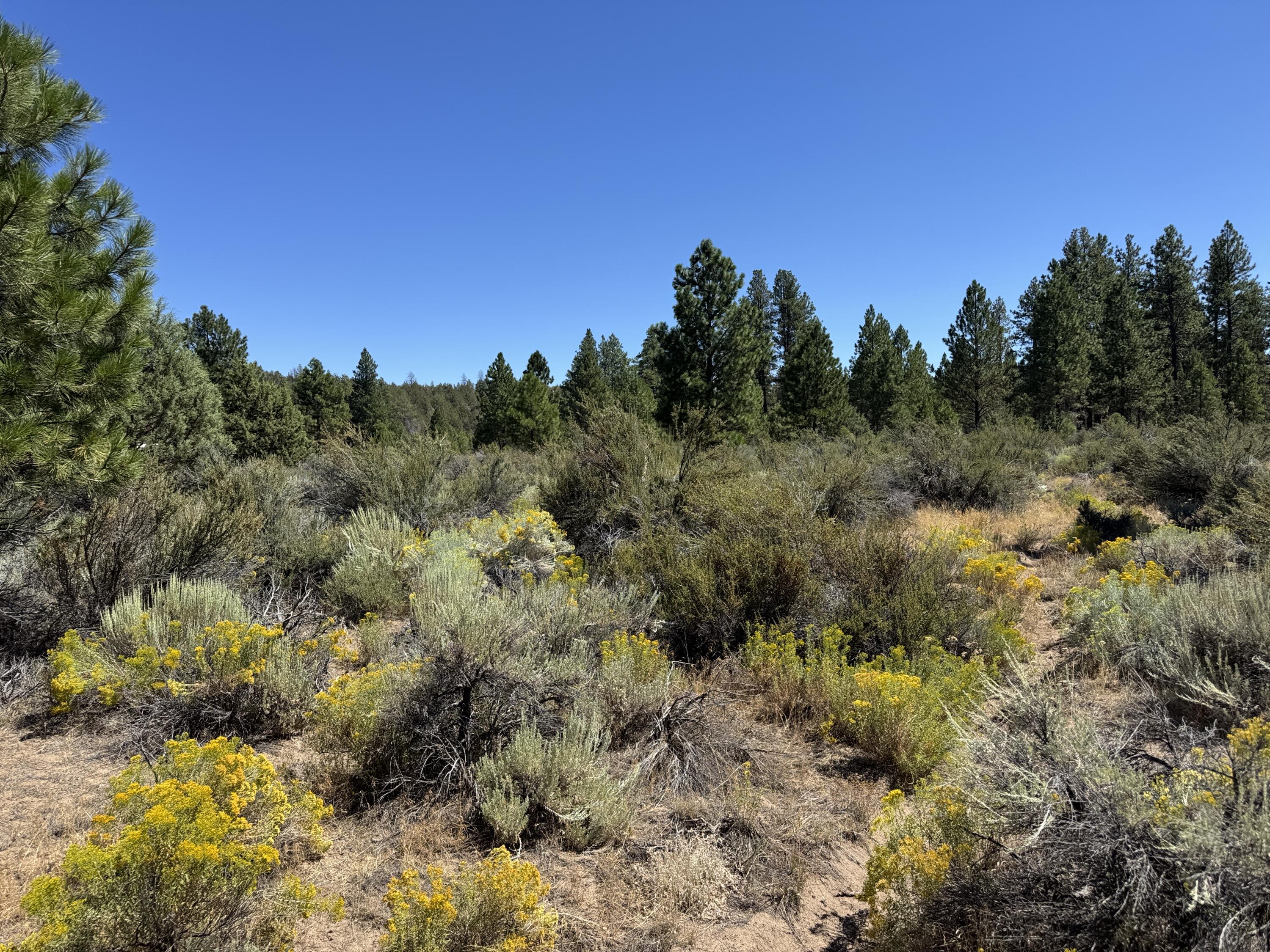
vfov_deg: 56.8
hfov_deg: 71.6
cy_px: 476
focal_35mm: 24
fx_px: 881
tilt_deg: -3.5
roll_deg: +1.1
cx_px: 635
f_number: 1.78
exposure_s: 1/3413
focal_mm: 6.76
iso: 80
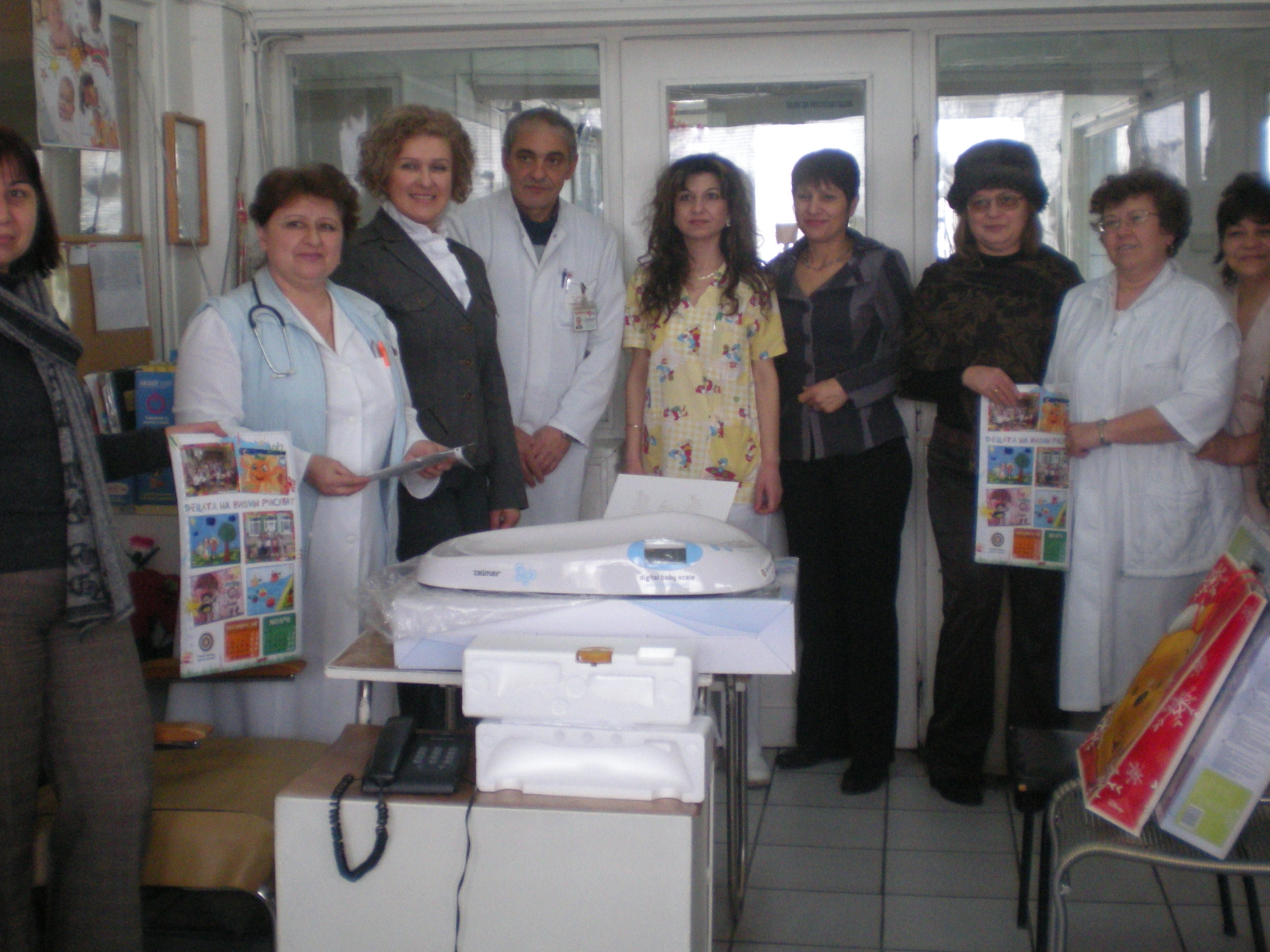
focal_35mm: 49
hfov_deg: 38.9
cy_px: 443
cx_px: 612
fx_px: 1798
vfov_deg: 29.7
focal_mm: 6.3
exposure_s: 1/55.8
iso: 200
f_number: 3.1
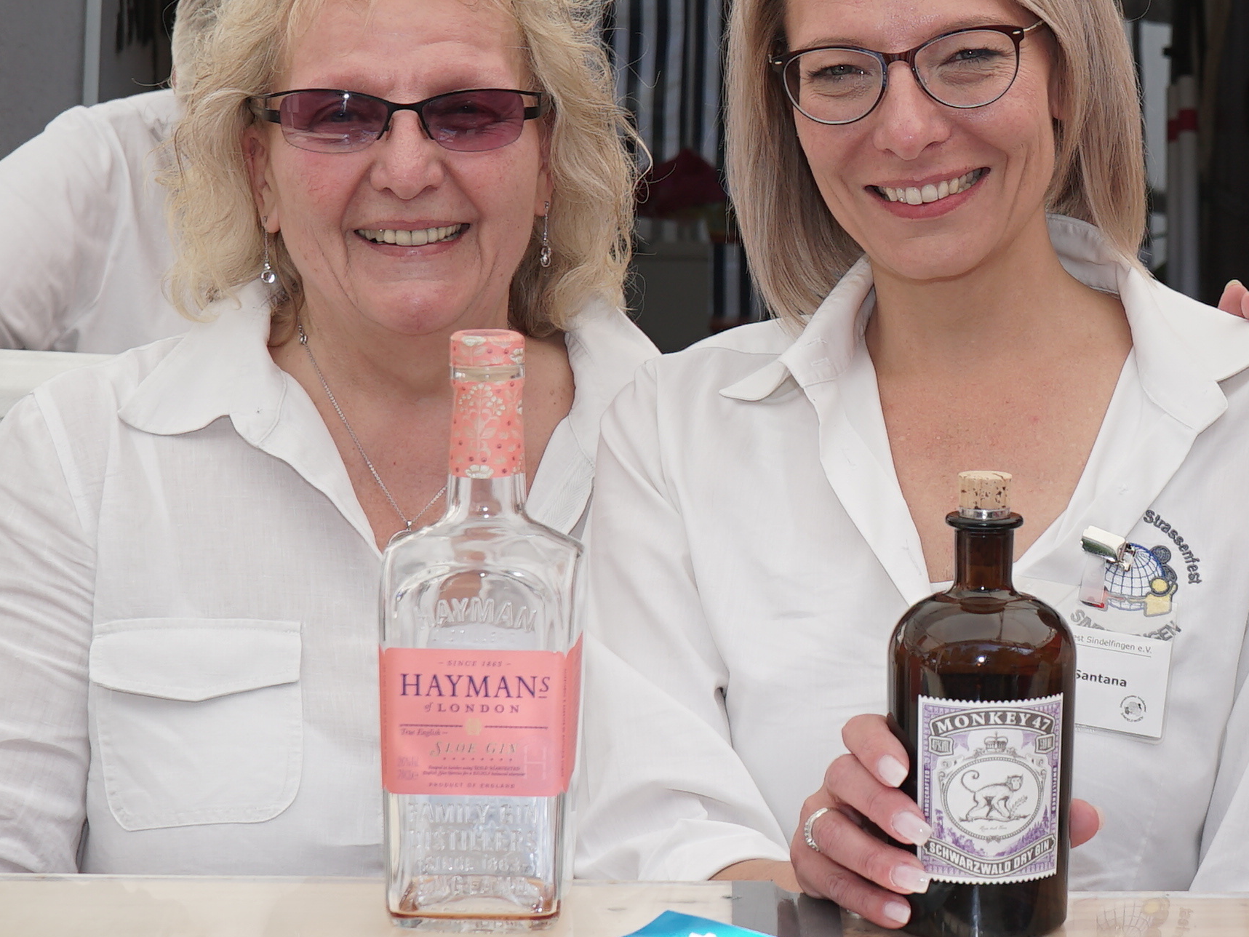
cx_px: 1085
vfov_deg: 15.5
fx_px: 3428
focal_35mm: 95
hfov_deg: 20.3
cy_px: 324
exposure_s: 1/125
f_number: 8
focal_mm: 40
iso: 100
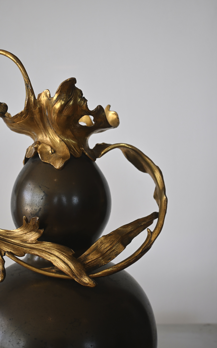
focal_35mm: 42
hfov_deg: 30.4
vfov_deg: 46.9
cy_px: 173
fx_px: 400
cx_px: 114
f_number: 4.5
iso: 250
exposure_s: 1/250
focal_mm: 27.5
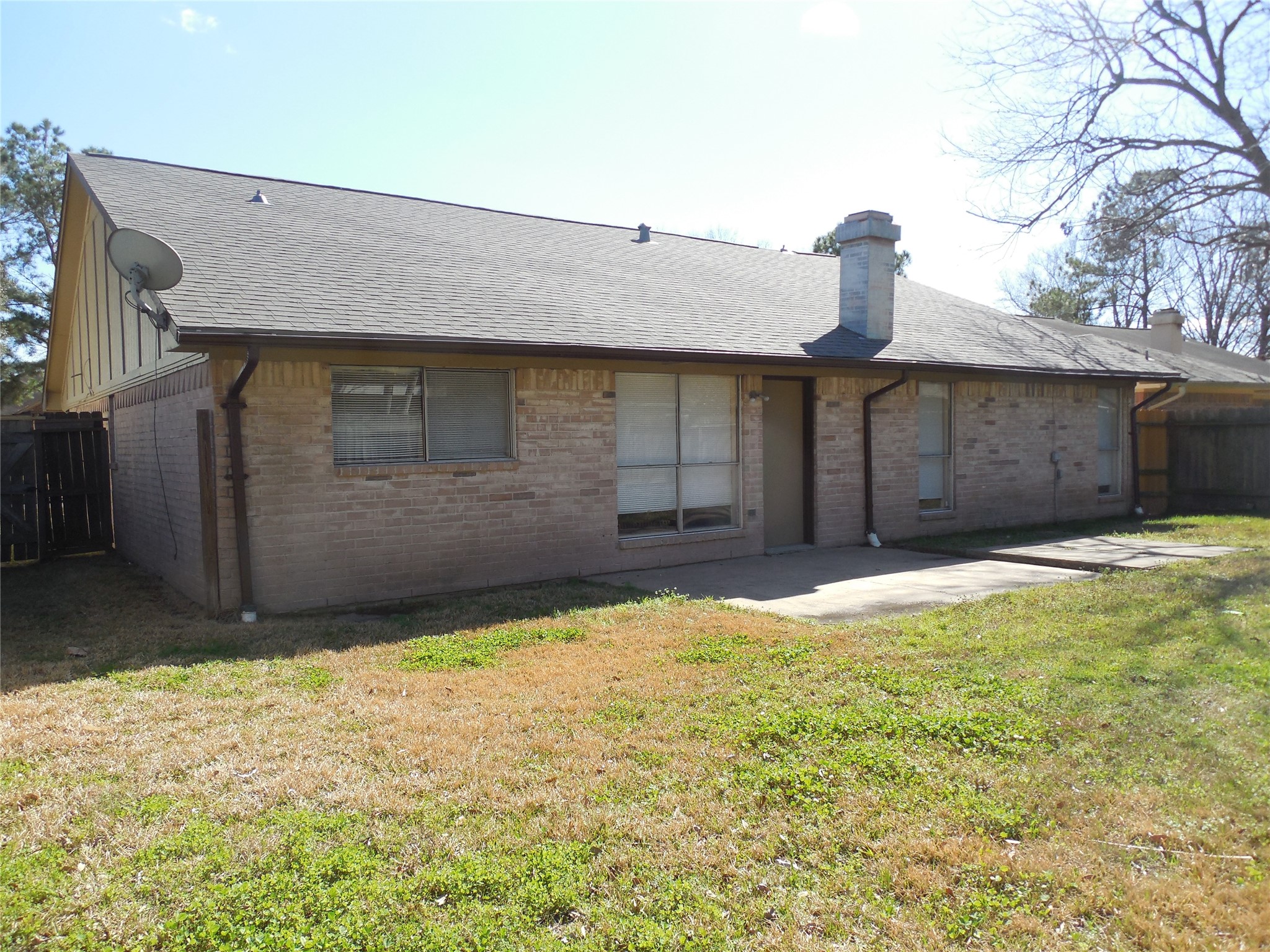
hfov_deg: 69.4
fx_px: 917
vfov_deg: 54.9
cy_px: 476
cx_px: 635
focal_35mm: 25
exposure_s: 1/500
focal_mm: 4.5
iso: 125
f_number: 3.3
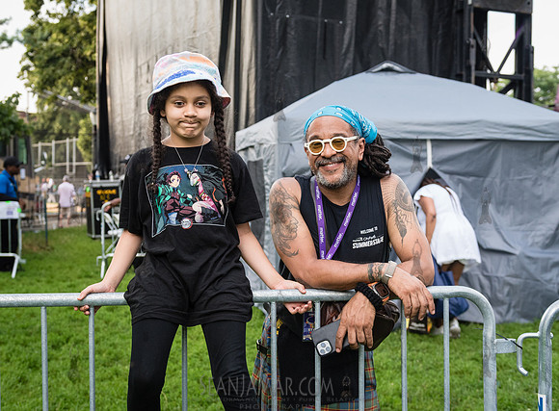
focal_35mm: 45
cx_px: 236
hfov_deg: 41.9
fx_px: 728
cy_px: 206
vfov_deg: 31.6
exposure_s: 1/1000
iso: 1000
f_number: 3.2
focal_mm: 35
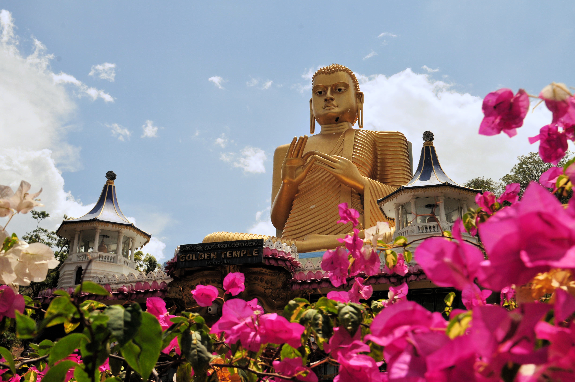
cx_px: 288
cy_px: 191
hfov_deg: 45.0
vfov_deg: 30.8
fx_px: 694
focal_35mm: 44
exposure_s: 1/500
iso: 200
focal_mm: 29
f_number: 11
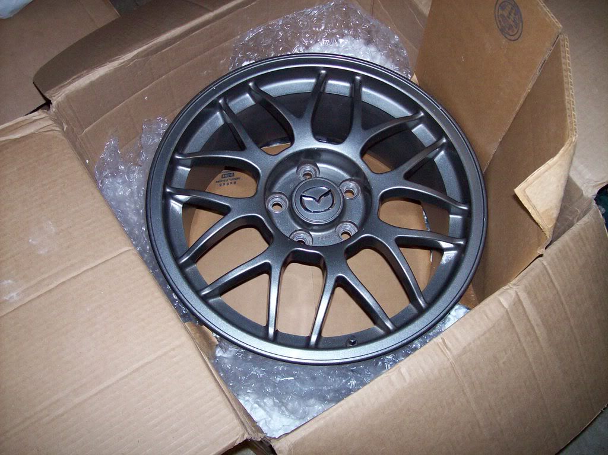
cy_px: 228
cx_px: 304
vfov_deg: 39.6
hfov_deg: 51.4
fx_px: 632
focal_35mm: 36
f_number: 2.7
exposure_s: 1/64
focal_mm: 6
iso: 140
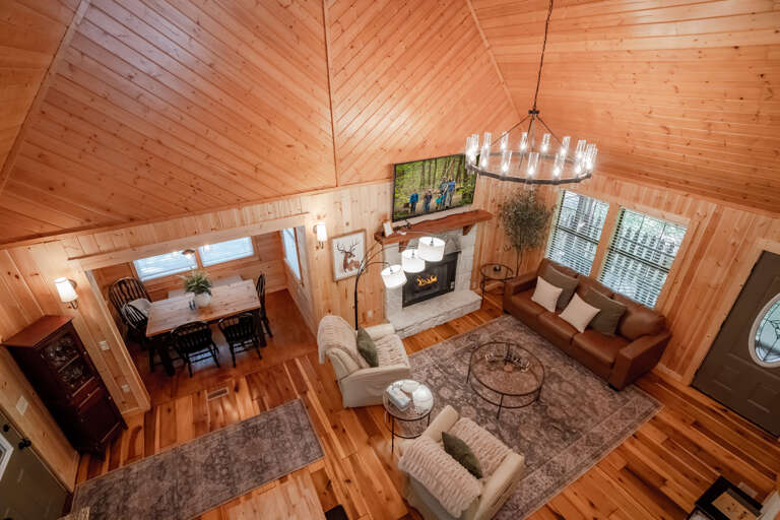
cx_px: 390
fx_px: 347
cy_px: 260
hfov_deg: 96.7
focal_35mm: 16
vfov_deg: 73.7
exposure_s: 1/60
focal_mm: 16
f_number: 6.3
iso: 2500
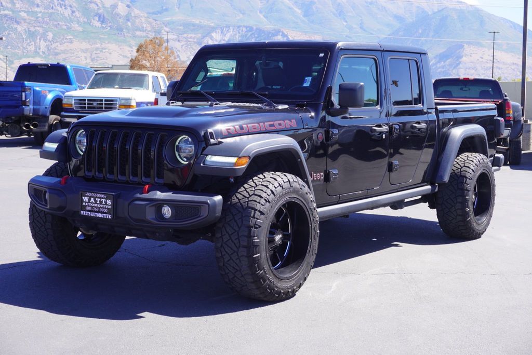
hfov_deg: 35.9
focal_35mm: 56
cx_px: 266
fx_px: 821
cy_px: 178
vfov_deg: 24.4
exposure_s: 1/100
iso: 100
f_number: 8
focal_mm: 37
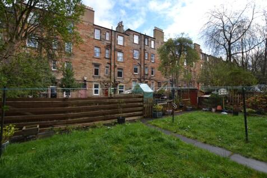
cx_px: 134
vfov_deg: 77.3
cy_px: 89
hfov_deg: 100.4
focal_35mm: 15
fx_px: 111
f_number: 5.6
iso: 100
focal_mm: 10
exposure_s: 1/200
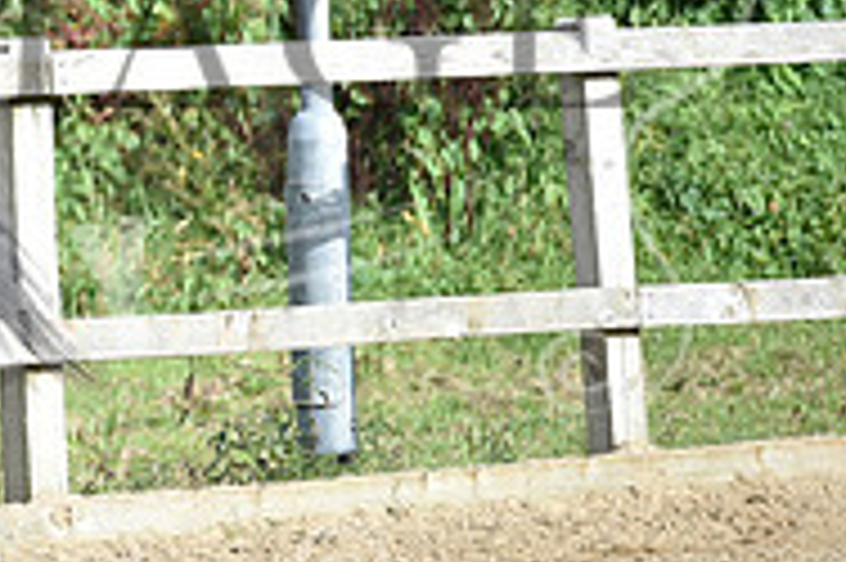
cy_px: -20
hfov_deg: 2.2
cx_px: -387
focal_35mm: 924
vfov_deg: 1.5
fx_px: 21695
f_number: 5.6
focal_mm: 300
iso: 800
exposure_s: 1/1600
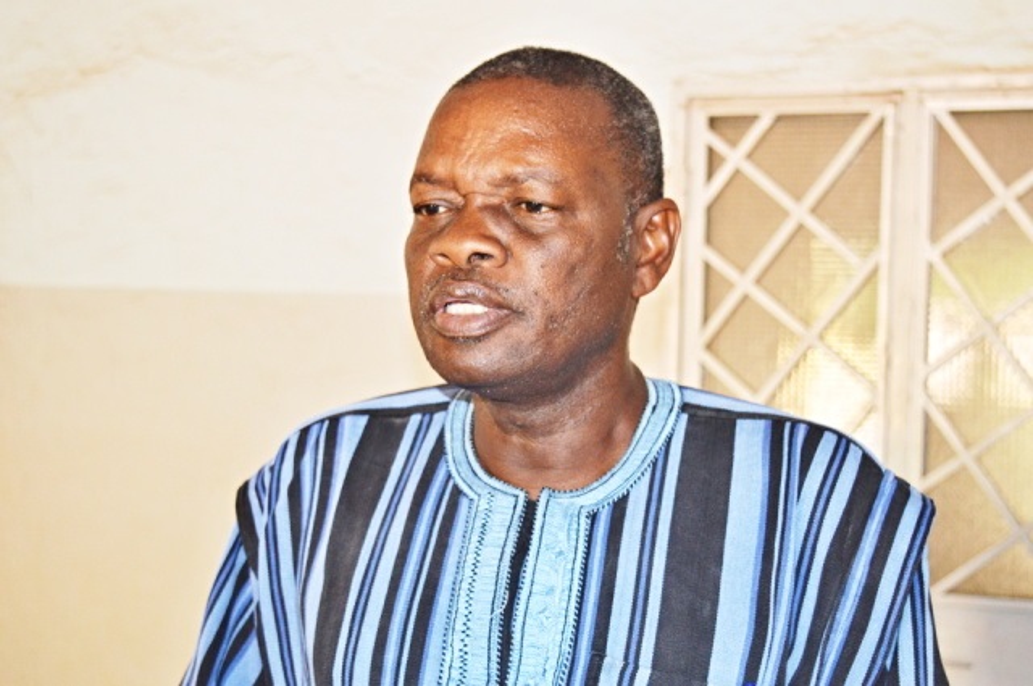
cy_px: 343
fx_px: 1633
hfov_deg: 35.1
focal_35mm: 57
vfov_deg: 23.7
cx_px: 516
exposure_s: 1/60
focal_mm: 38
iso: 1000
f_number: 4.8
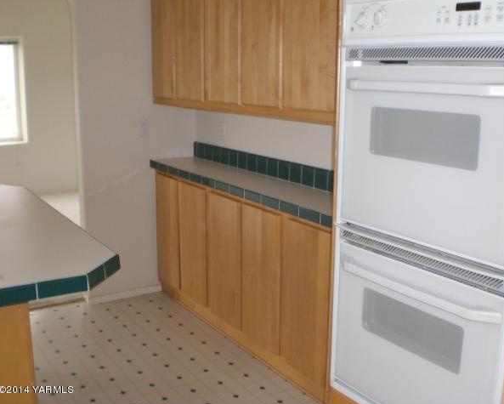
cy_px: 202
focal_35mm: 40
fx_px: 597
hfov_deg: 45.8
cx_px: 265
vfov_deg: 37.4
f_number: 3.1
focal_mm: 6.3
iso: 200
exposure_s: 1/60
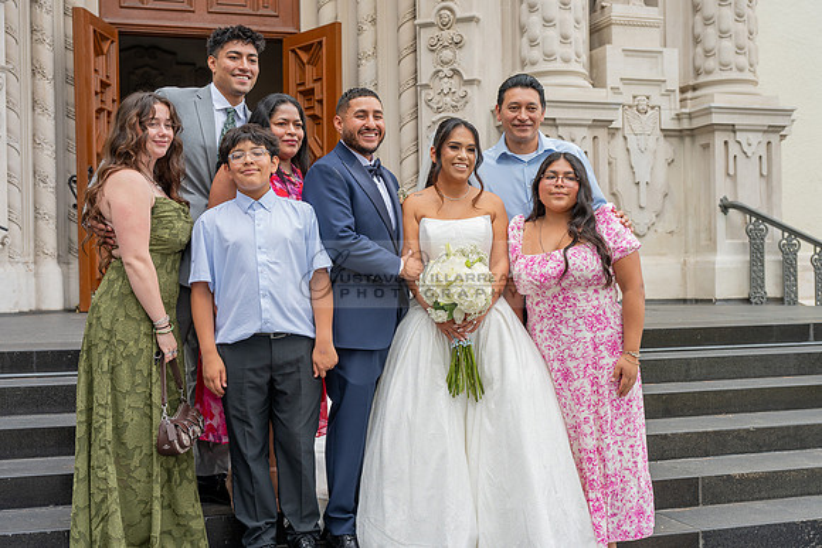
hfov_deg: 41.1
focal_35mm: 48
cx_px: 411
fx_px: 1096
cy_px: 274
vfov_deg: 28.1
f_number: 5
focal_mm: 48
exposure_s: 1/250
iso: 250
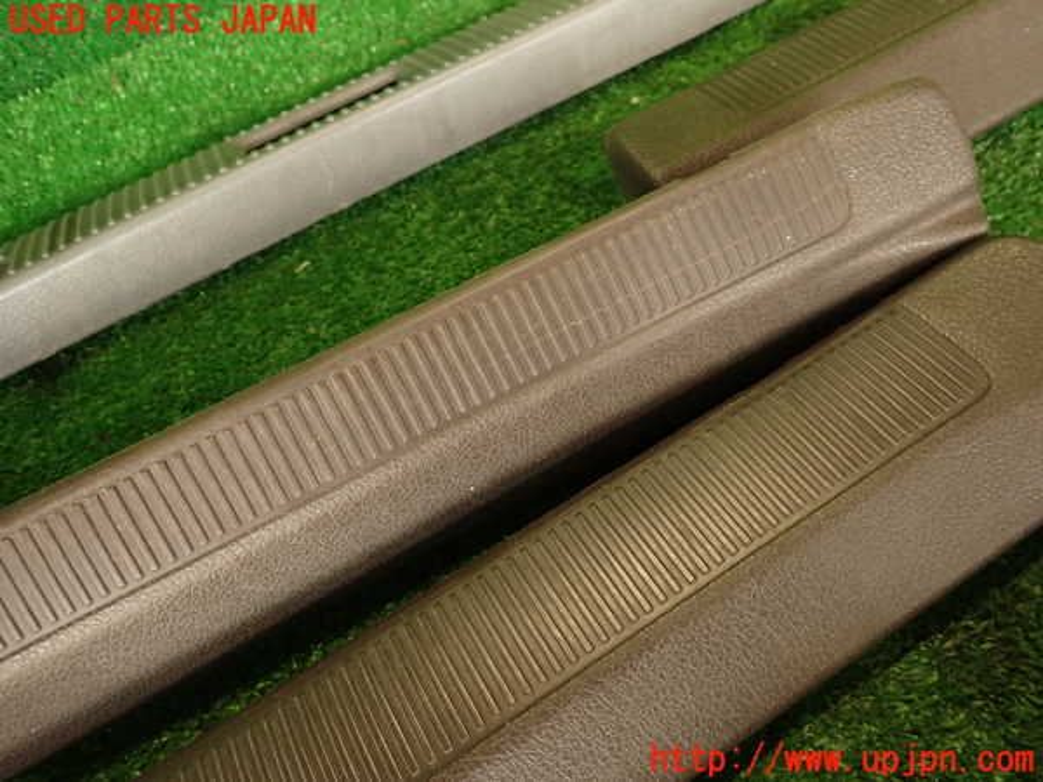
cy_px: 391
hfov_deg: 69.4
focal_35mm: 25
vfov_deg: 54.9
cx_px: 522
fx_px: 753
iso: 200
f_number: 2
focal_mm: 4.5
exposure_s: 1/60
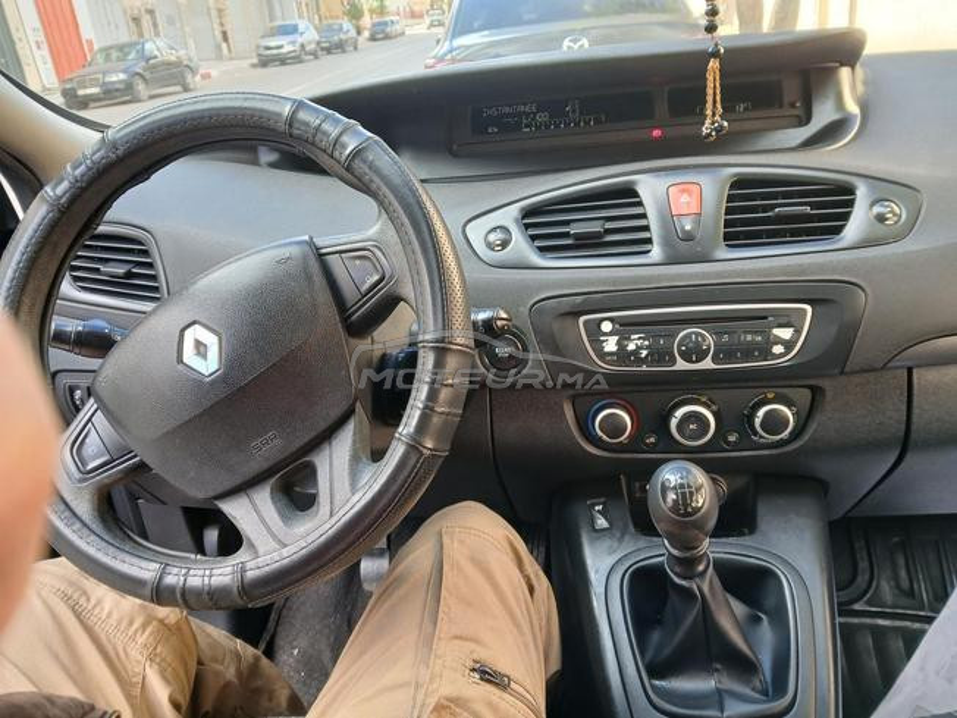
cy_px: 359
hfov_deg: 67.3
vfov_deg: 53.1
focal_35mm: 26
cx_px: 478
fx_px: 719
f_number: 1.8
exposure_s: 1/50
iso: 64
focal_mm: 3.98
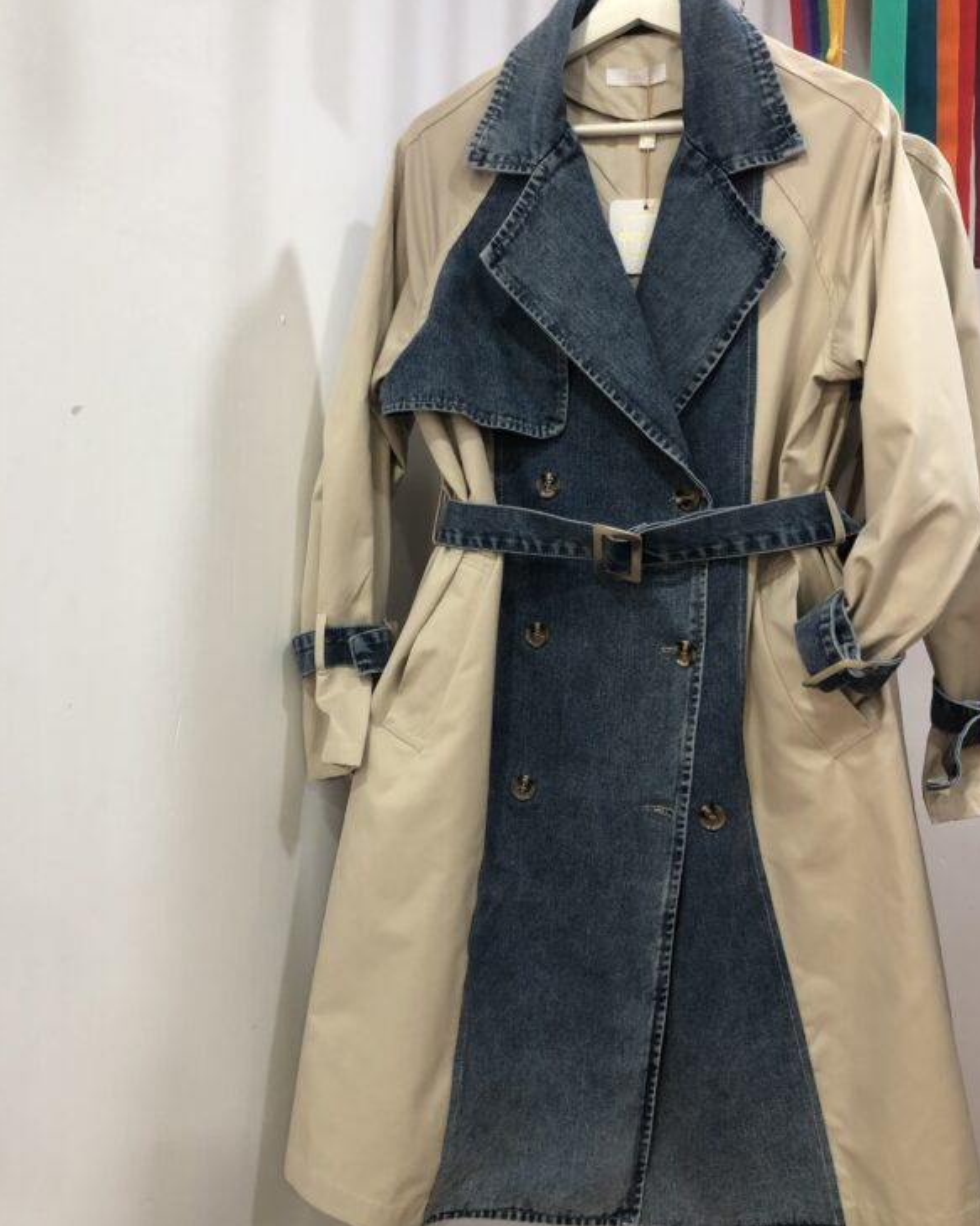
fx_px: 1088
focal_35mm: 30
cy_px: 560
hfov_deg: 48.5
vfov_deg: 58.7
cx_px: 498
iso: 40
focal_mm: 3.99
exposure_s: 1/17
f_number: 1.8
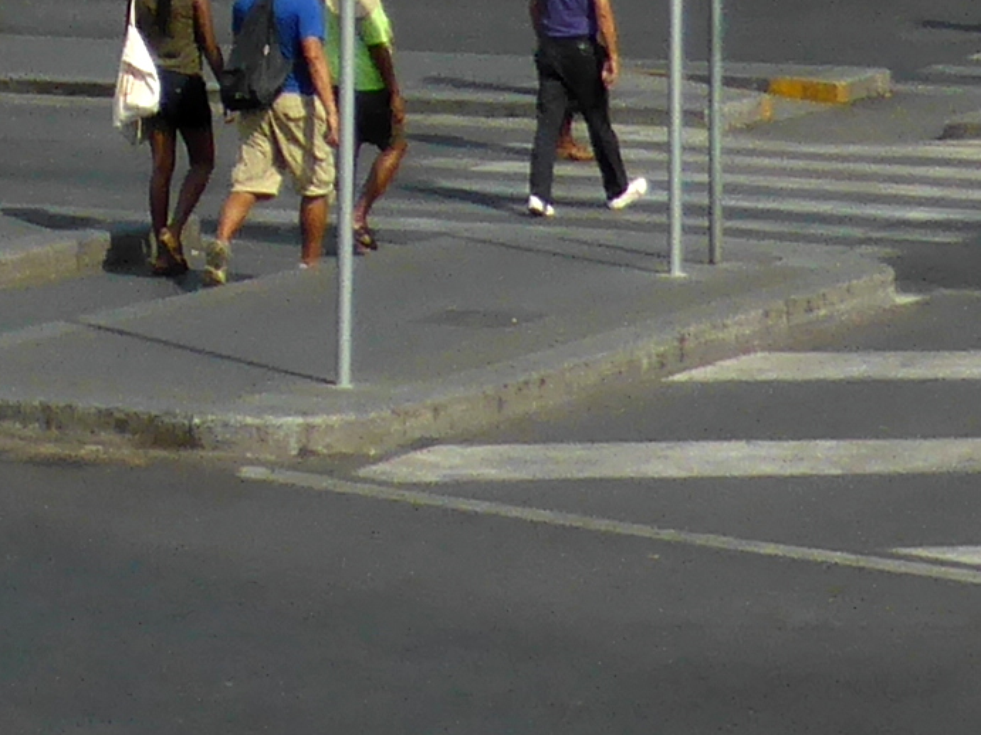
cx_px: -517
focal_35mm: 170
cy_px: -768
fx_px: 4817
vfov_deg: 8.3
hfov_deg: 11.1
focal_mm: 4.3
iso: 100
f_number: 3.3
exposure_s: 1/1600
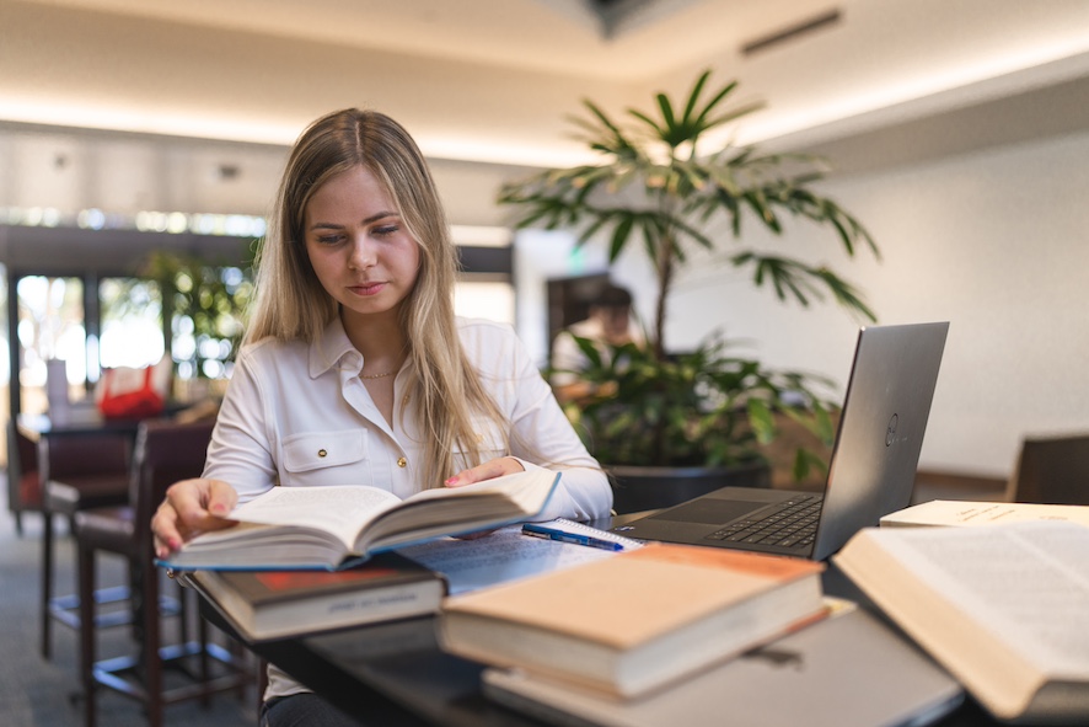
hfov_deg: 54.4
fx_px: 1059
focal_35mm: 35
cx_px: 544
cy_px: 364
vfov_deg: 37.9
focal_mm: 35
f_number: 1.4
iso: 400
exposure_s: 1/400
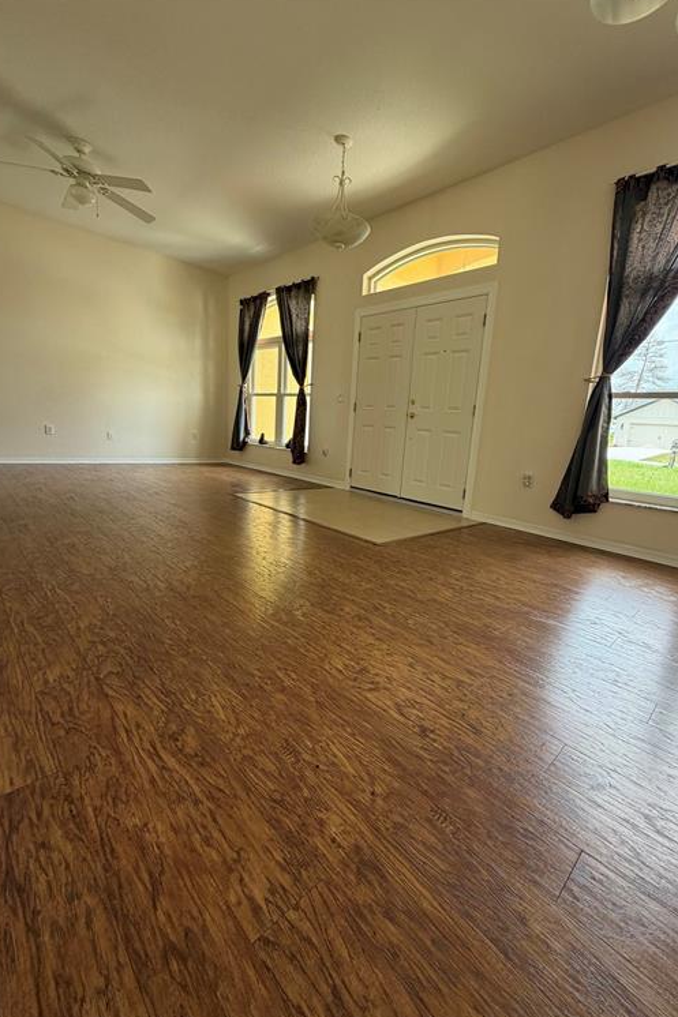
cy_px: 514
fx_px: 424
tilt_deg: -9.9
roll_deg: -5.1
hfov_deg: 77.1
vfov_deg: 100.4
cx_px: 374
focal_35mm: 15
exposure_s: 1/121
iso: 125
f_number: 2.2
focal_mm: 2.22
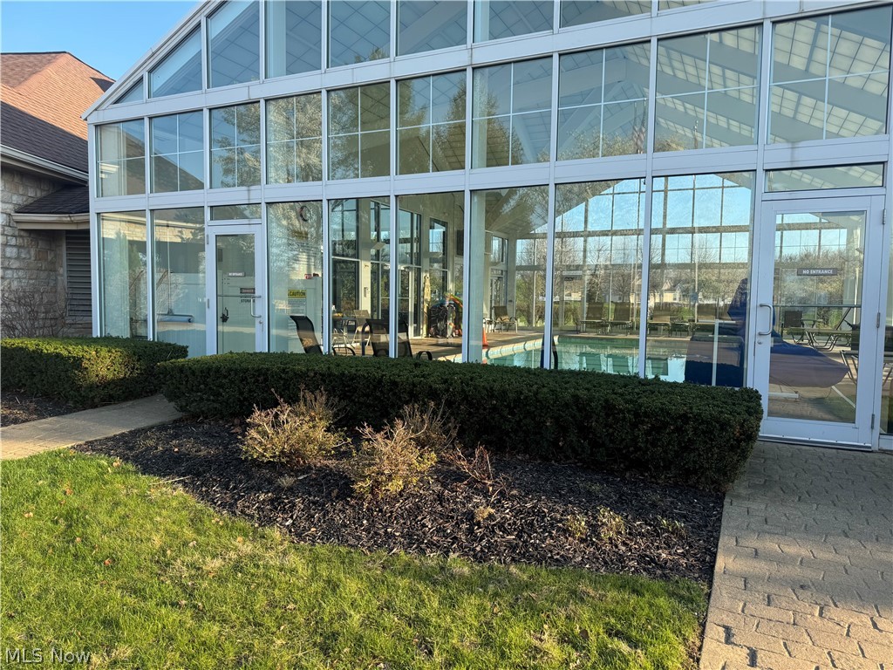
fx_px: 619
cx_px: 446
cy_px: 335
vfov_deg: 56.8
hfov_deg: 71.6
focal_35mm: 24
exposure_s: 1/1076
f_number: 1.78
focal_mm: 6.76
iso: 80
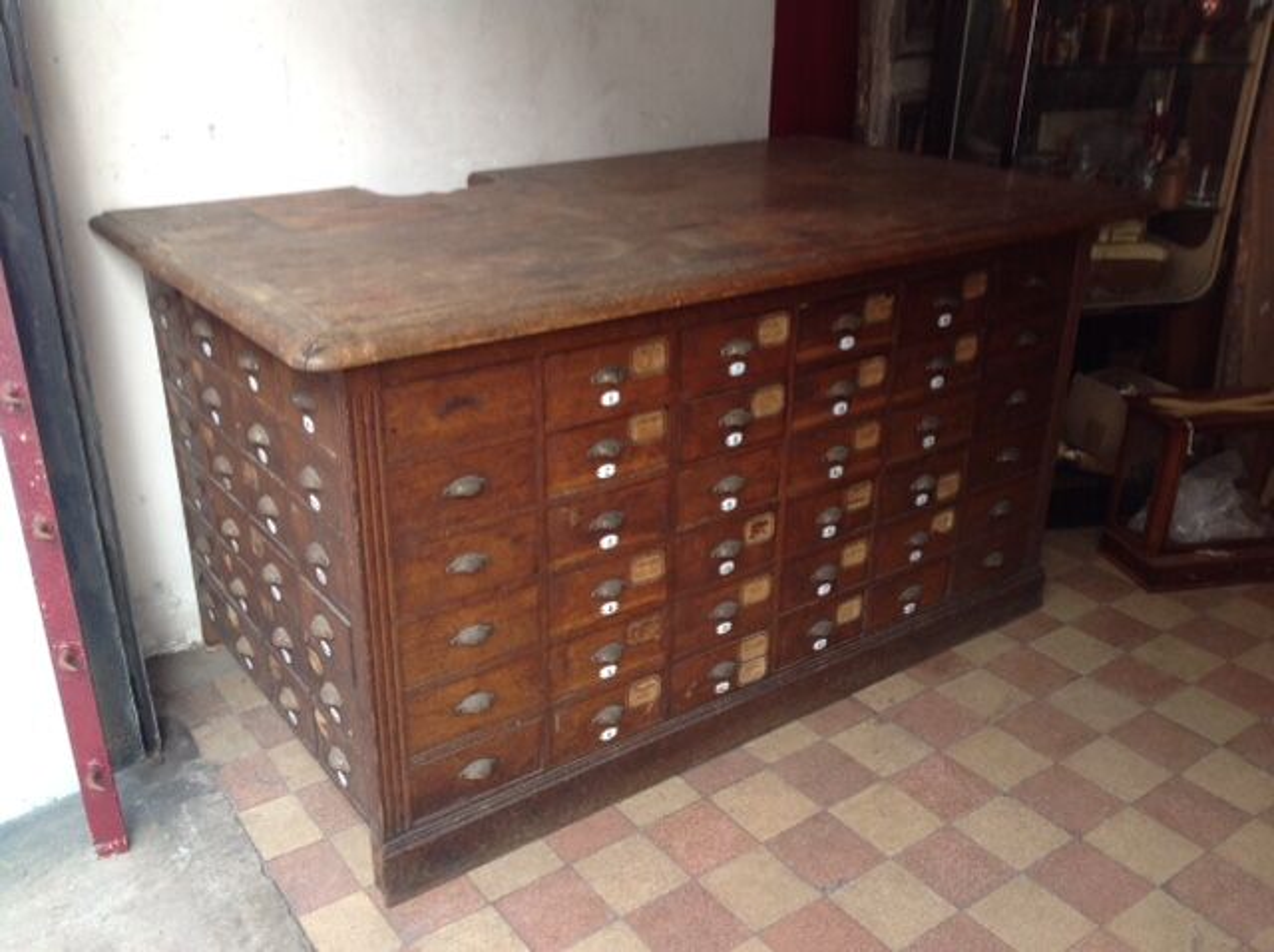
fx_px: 1286
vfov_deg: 40.6
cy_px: 476
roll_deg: -1.1
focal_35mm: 35
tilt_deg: -21.7
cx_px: 637
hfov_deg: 52.7
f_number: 2.4
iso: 64
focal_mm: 4.28
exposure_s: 1/30
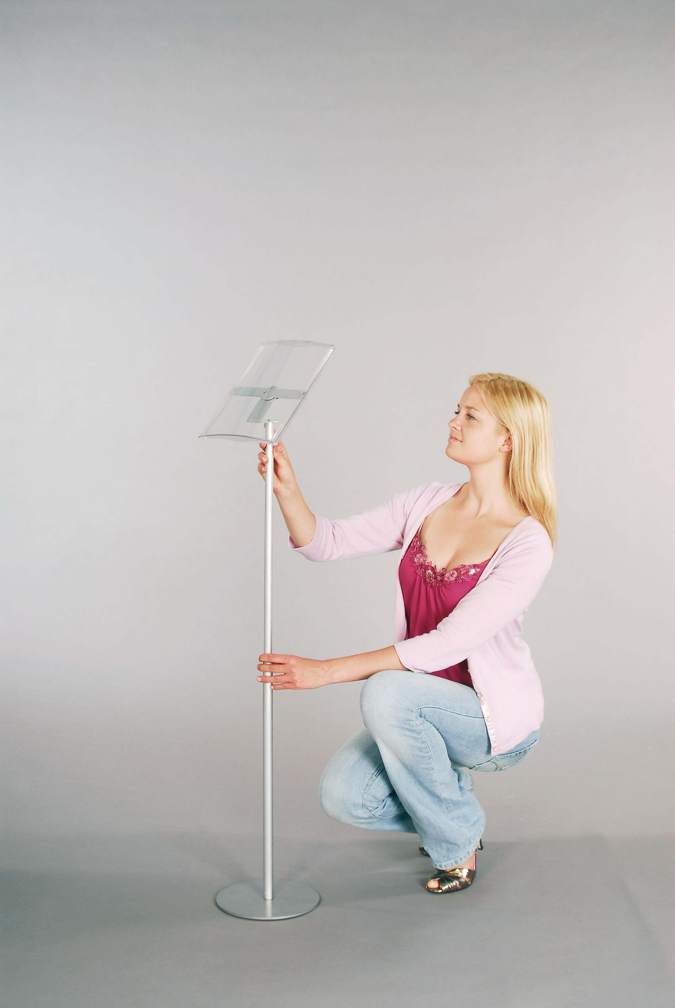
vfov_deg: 37.8
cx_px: 338
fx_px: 1472
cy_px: 504
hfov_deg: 25.8
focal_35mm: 52
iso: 100
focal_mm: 35
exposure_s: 1/200
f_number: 9
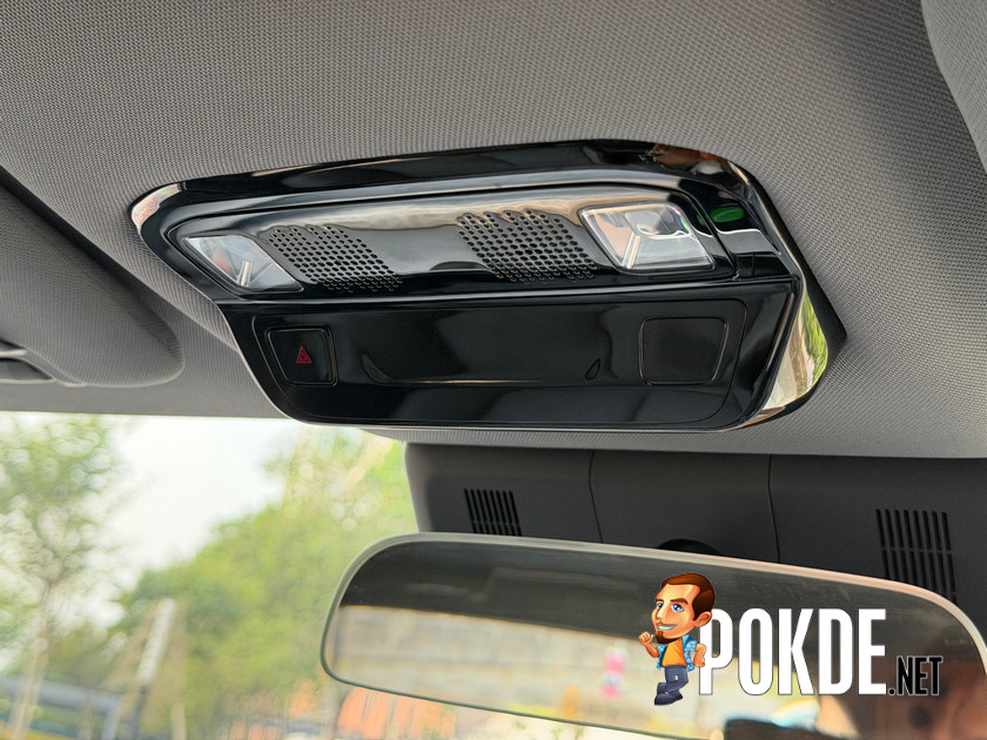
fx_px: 1369
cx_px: 494
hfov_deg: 39.7
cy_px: 370
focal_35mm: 48
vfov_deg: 30.3
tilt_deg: +18.2
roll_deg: -11.2
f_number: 1.78
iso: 250
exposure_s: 1/60
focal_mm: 6.76
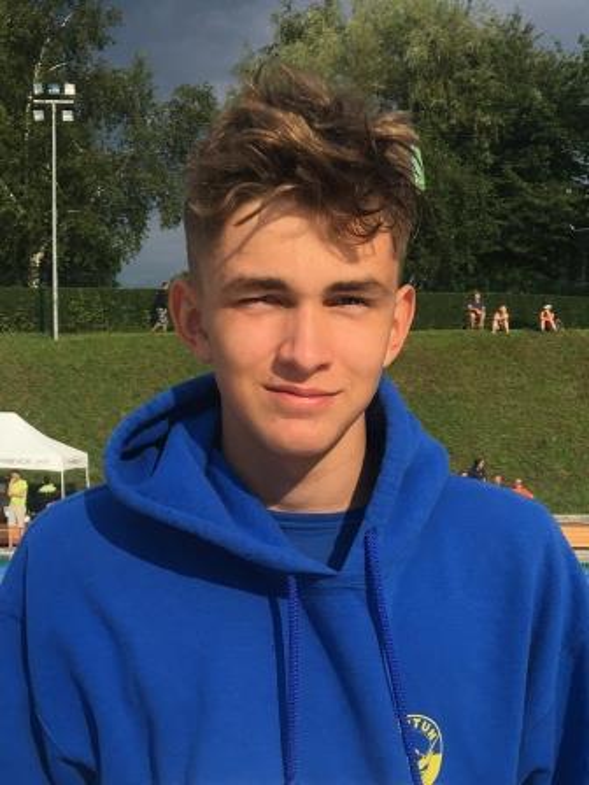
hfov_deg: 48.2
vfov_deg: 61.7
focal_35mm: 29
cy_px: 392
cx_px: 294
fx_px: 658
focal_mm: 4.15
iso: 25
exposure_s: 1/2198
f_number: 2.2
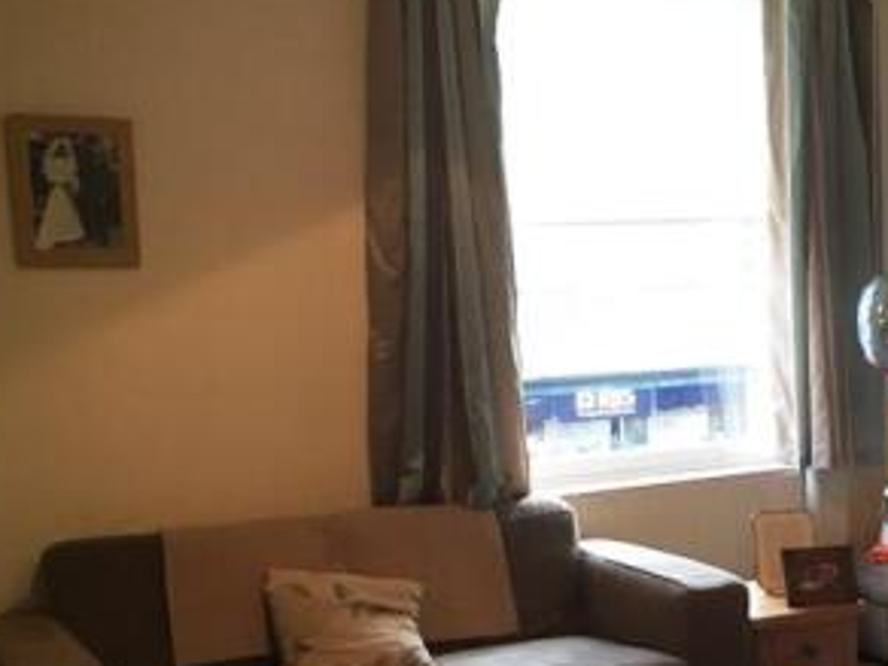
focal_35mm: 58
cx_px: 795
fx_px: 1488
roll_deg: +0.8
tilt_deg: -8.8
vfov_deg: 25.0
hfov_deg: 31.7
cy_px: 497
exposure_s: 1/33
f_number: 2.2
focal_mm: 4.15
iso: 80
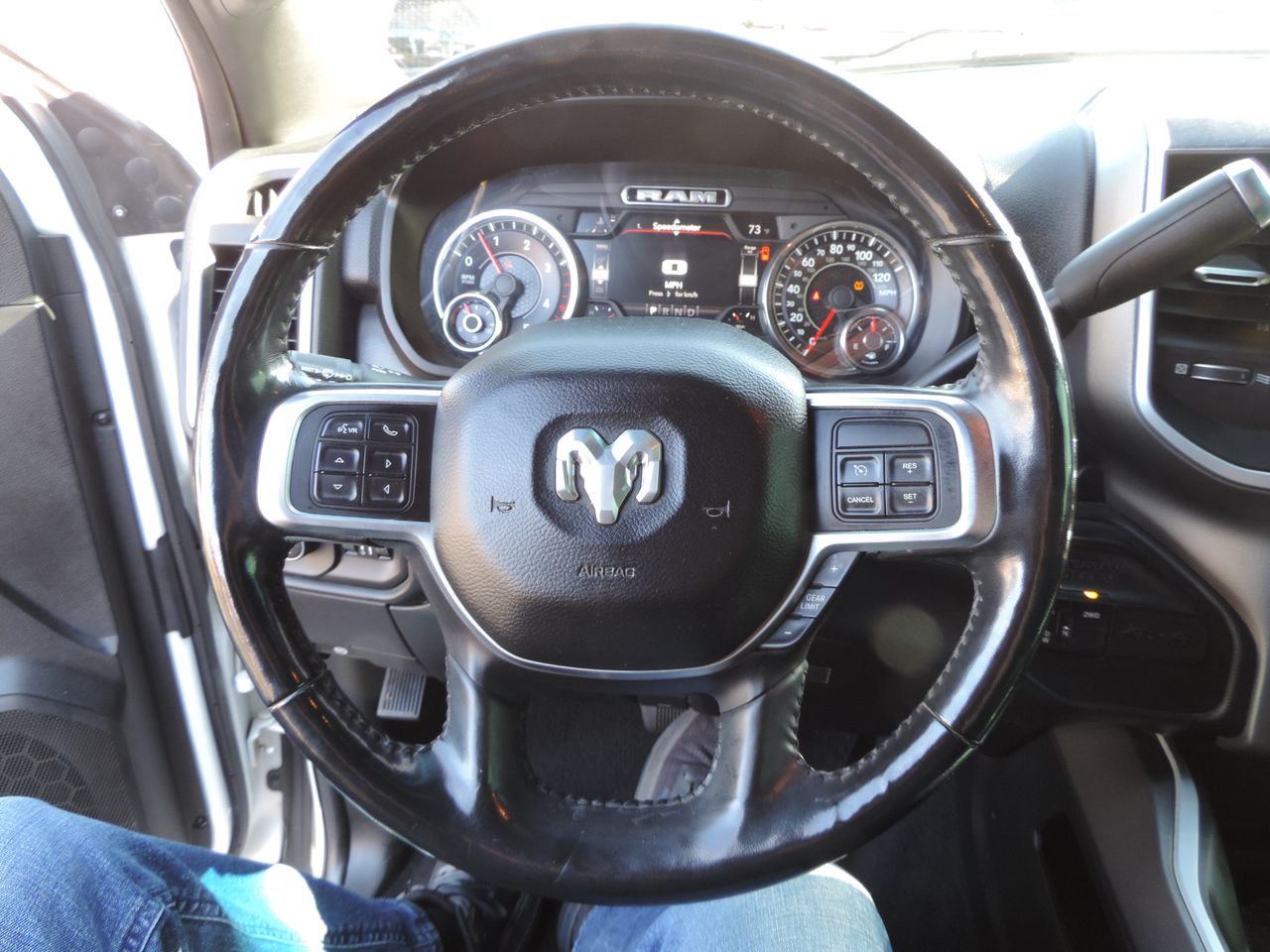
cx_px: 635
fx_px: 1027
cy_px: 476
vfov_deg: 49.7
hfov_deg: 63.4
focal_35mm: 28
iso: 200
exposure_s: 1/30
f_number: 3.1
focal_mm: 4.9
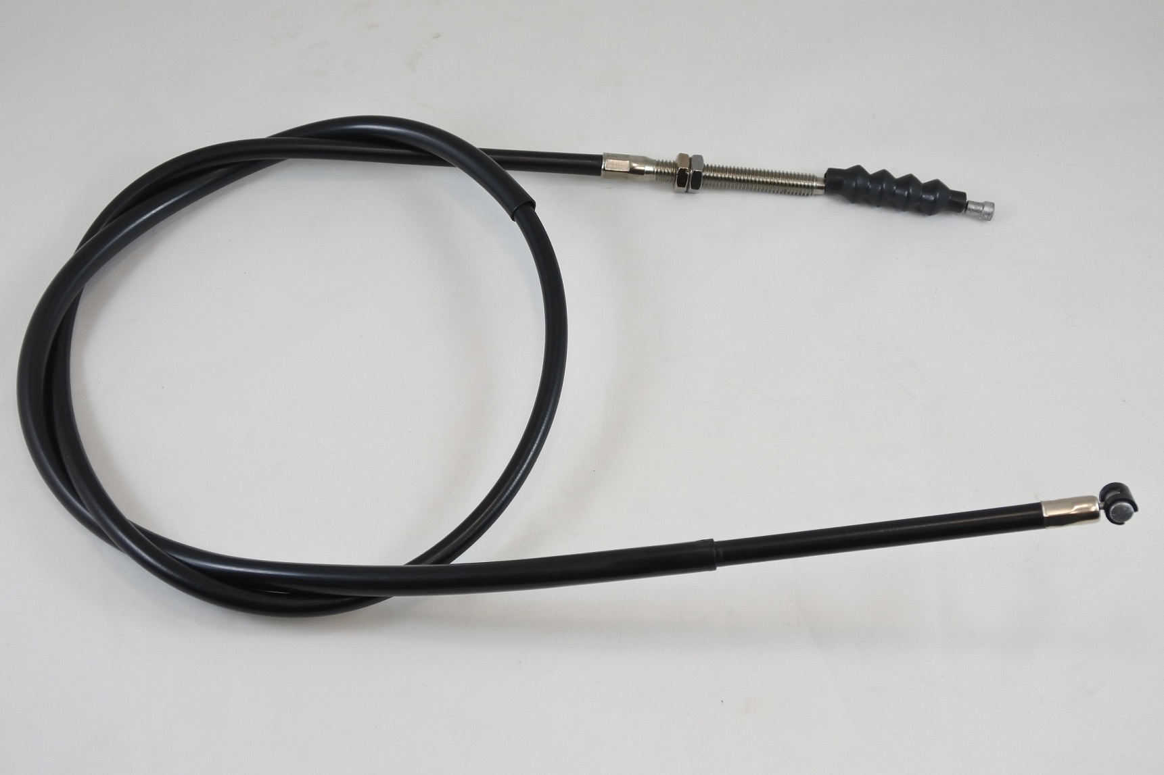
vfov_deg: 28.6
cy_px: 388
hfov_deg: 41.9
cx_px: 582
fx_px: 1519
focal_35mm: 47
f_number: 4.5
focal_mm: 17.6
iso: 400
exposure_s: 1/160
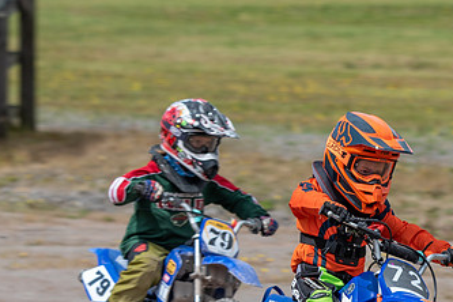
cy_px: 303
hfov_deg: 2.6
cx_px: 390
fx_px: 9802
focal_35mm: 779
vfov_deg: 1.8
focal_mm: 280
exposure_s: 1/320
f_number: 8
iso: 160
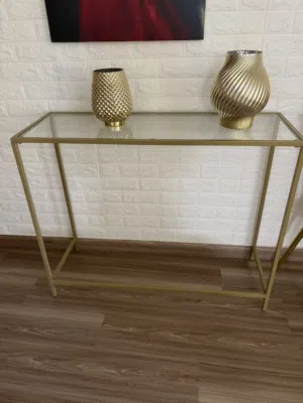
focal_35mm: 26
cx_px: 152
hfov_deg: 53.1
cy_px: 202
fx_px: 303
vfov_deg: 67.3
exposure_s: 1/40
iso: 640
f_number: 1.6
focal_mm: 5.96
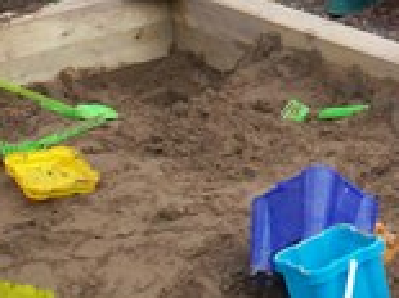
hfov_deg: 13.0
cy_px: -126
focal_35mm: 149
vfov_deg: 9.7
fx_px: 1716
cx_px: 445
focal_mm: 5.9
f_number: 4.5
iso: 100
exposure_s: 1/138
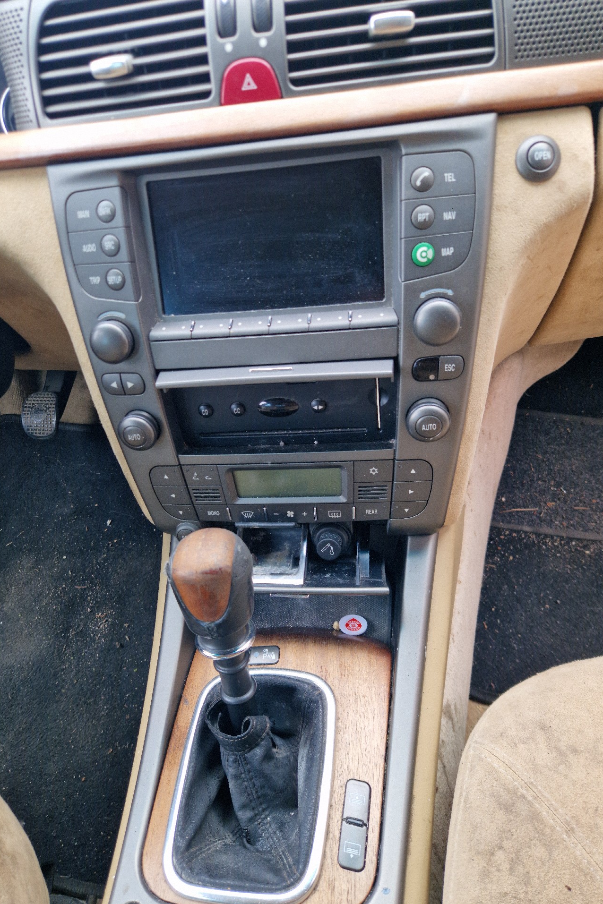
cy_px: 453
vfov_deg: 73.7
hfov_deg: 53.1
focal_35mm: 24
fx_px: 603
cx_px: 275
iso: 50
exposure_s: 1/100
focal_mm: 5.4
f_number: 1.8
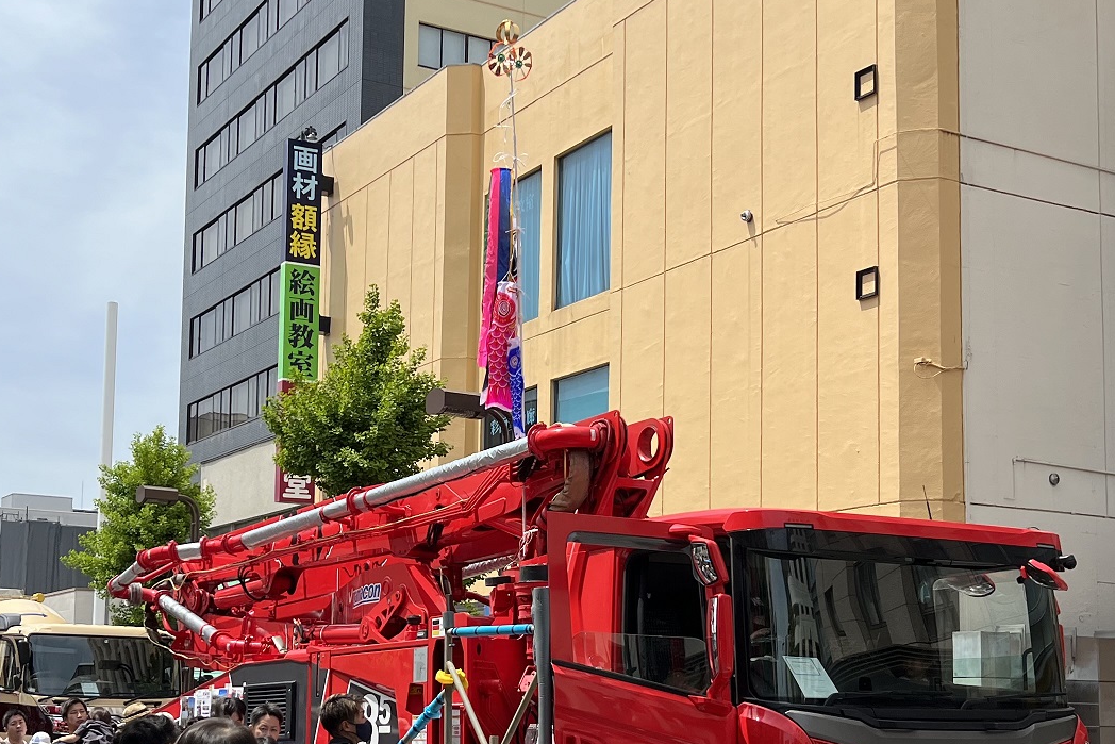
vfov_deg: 25.8
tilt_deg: +6.8
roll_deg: -0.9
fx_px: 1611
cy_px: 536
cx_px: 445
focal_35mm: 52
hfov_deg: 38.0
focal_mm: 5.7
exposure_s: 1/4630
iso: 50
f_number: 1.5
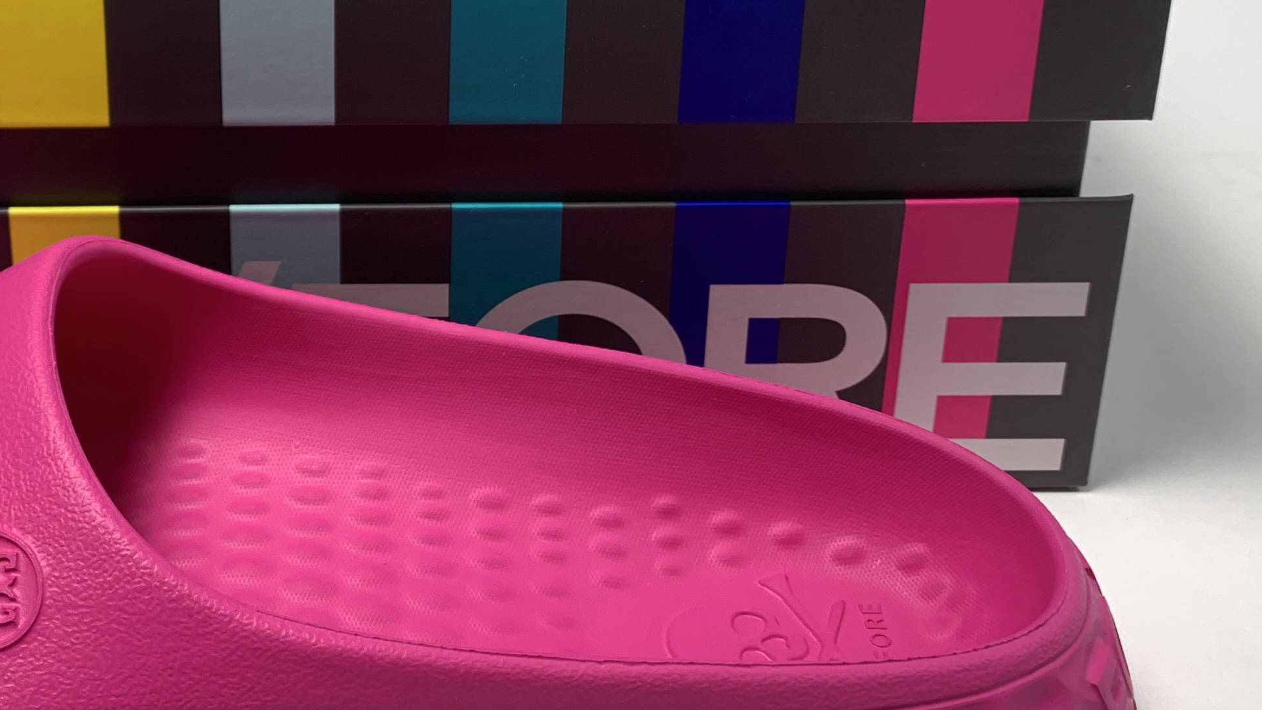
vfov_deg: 19.9
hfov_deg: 34.6
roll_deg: +1.6
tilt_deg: -24.4
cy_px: 37
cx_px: 295
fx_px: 1974
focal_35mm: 59
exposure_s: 1/120
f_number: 1.8
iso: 50
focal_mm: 4.25
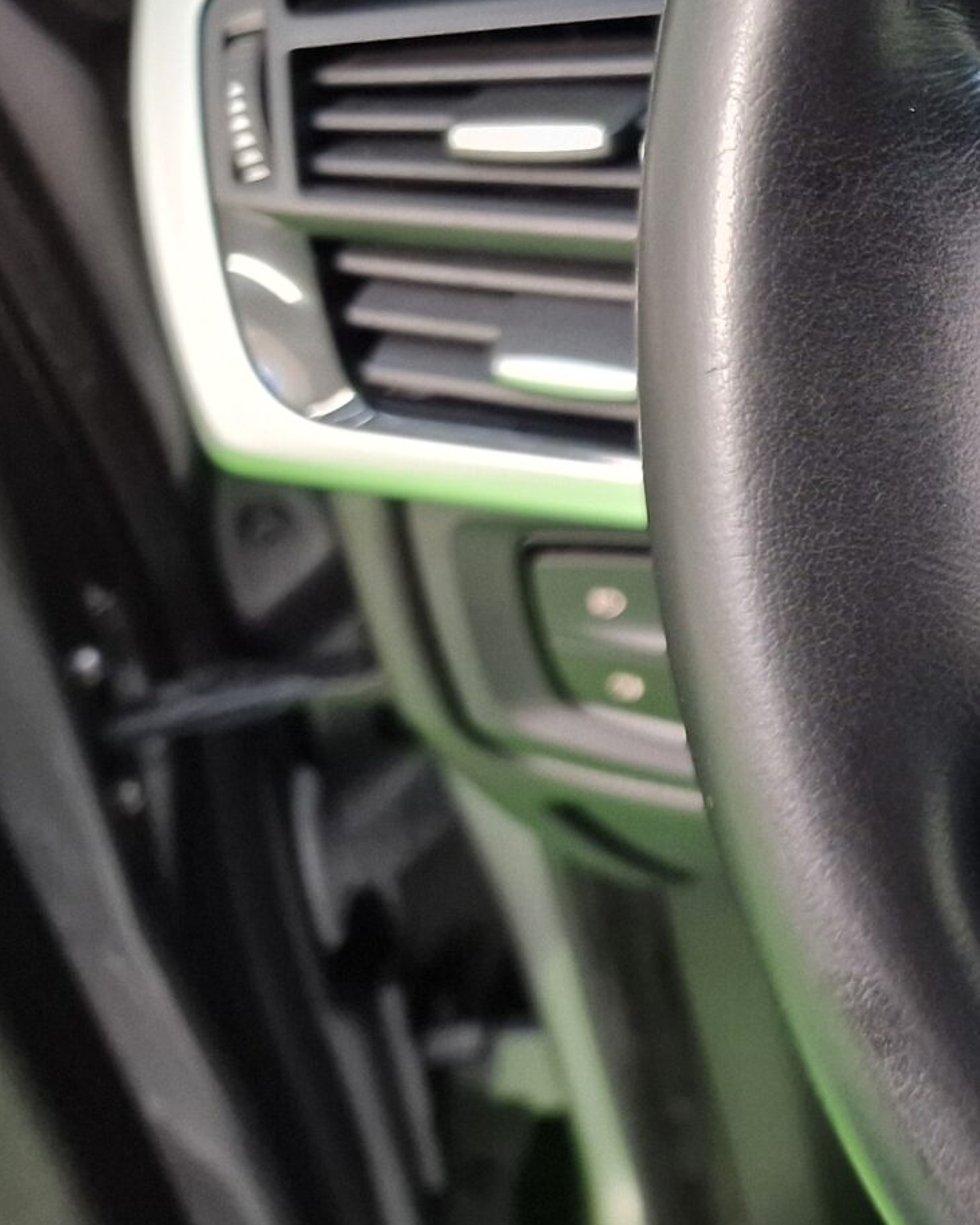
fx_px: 2283
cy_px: 326
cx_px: 1477
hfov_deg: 20.6
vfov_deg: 29.6
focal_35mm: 63
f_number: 1.8
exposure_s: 1/33
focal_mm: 6.4
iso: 320
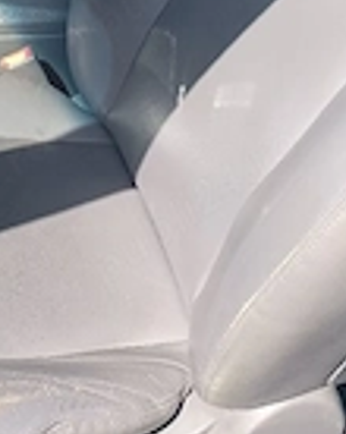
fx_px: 872
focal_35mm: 68
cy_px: 0
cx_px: 13
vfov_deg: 26.5
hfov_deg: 21.7
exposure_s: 1/222
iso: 50
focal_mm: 6.14
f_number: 1.65
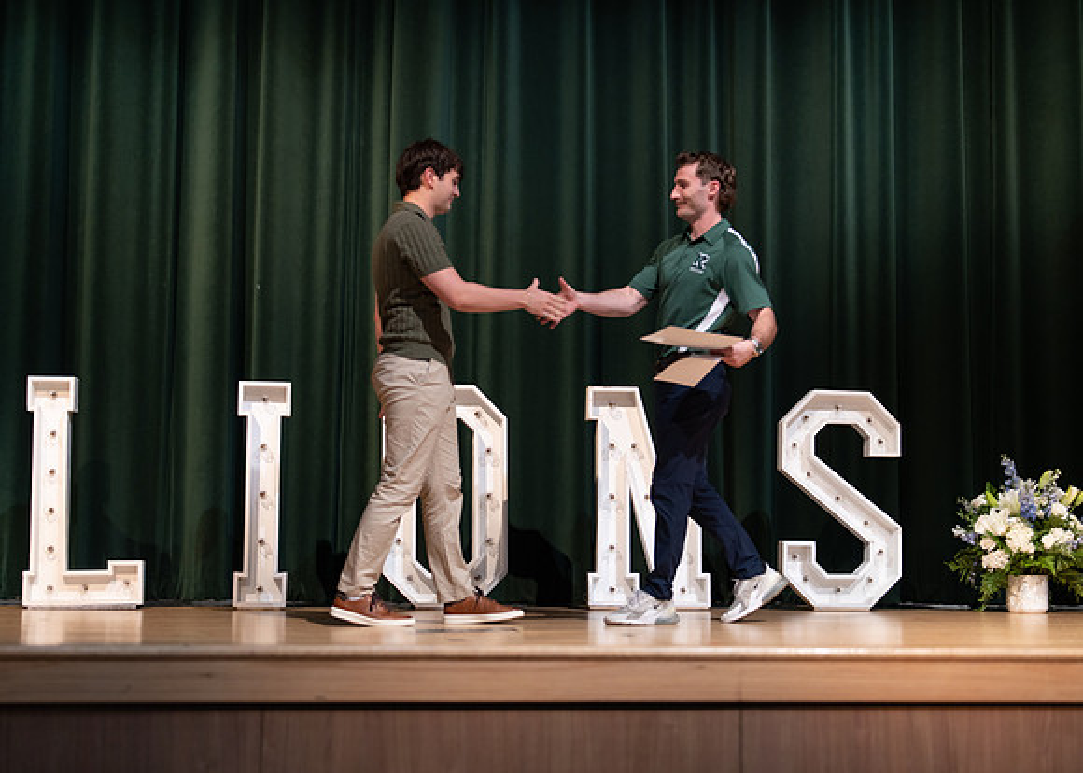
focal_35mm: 55
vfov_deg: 25.9
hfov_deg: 35.7
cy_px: 386
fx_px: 1679
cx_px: 542
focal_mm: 50
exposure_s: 1/320
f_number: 1.2
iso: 500
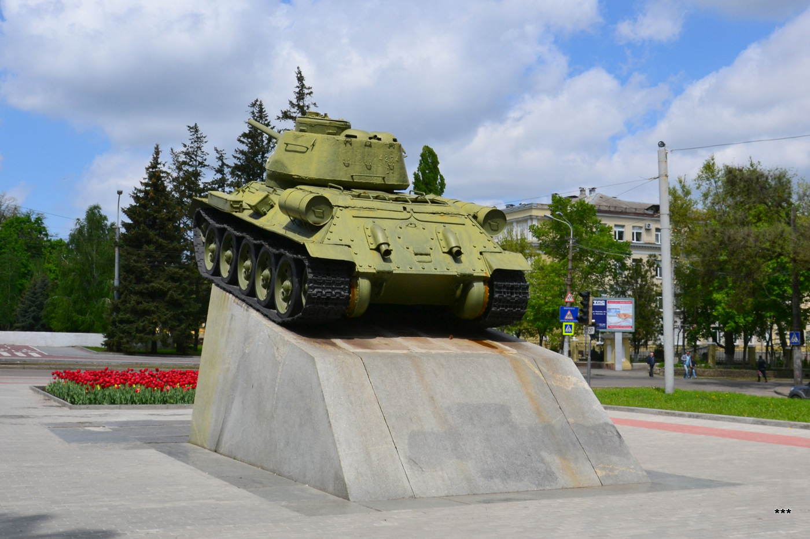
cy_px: 270
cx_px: 405
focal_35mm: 33
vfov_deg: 39.9
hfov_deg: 57.3
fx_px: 742
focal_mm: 22
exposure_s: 1/500
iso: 320
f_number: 11
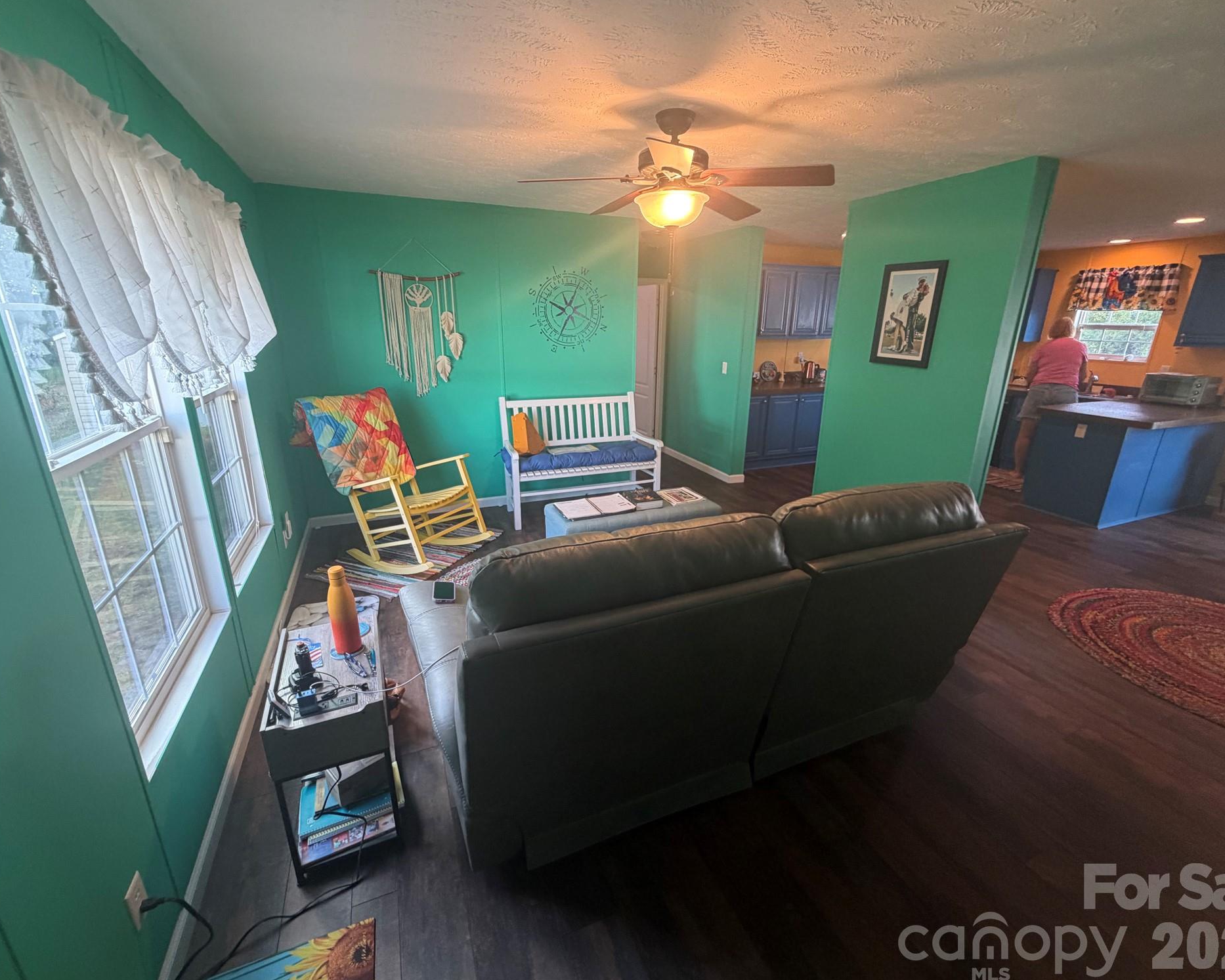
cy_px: 488
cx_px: 621
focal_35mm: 15
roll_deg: -0.9
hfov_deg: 96.8
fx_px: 544
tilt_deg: -17.6
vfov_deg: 84.0
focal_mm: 2.22
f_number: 2.2
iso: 200
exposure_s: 1/60
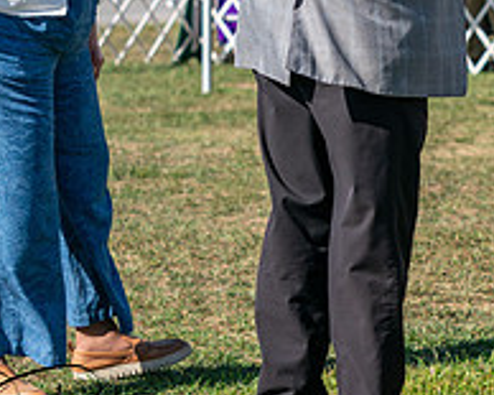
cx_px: 643
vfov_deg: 6.6
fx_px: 3390
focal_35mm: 232
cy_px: -66
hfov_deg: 8.2
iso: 100
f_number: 4.5
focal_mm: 71
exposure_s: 1/1250
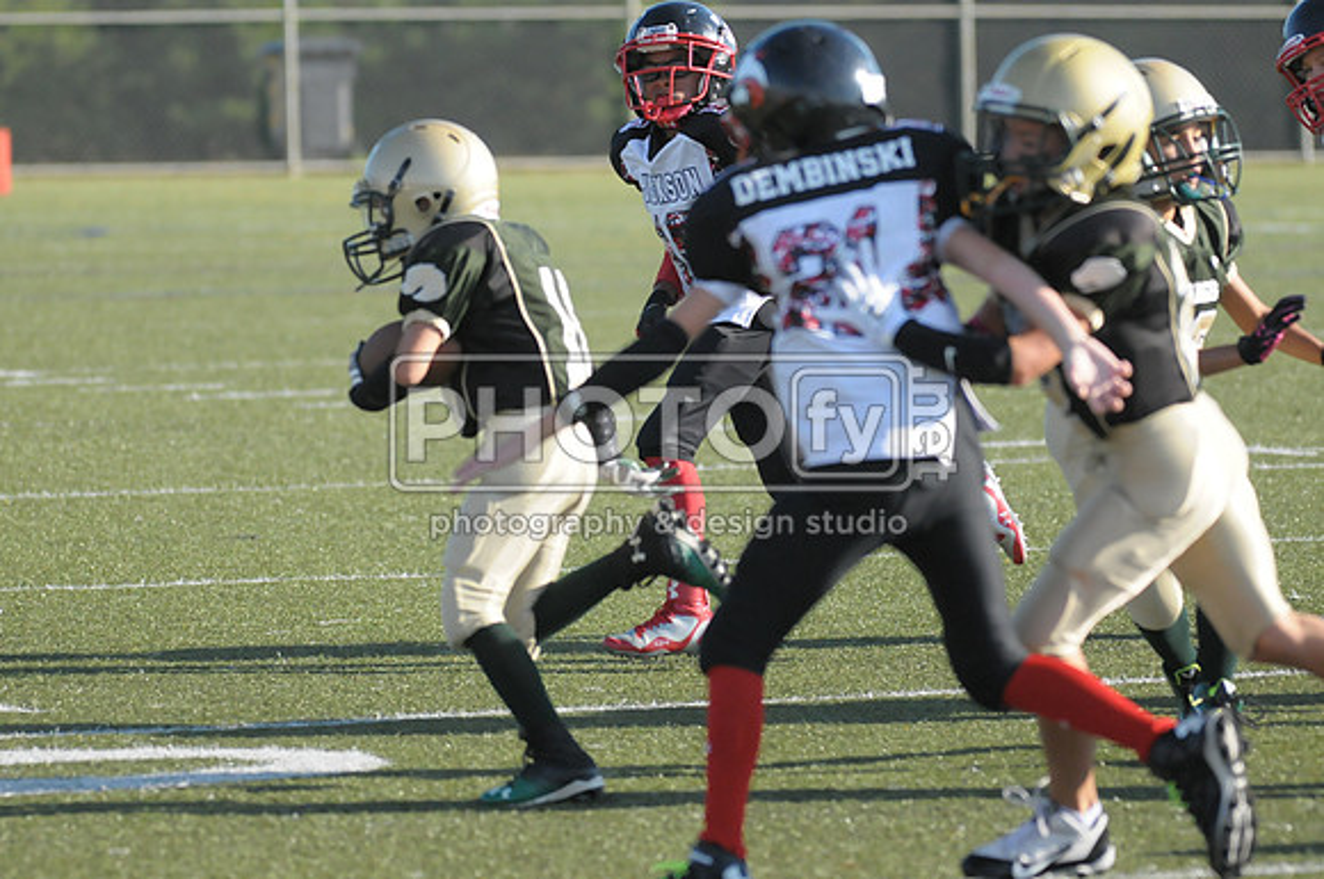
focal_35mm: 300
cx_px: 662
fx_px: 11018
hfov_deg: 6.9
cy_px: 440
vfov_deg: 4.6
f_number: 4
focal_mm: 200
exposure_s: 1/5000
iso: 1600
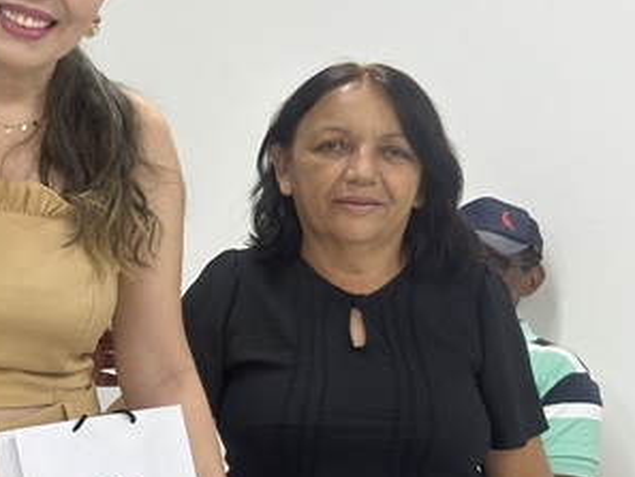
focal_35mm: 97
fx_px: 1780
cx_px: 32
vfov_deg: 15.2
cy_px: 287
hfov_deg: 19.7
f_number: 1.78
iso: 125
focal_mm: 6.86
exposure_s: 1/60
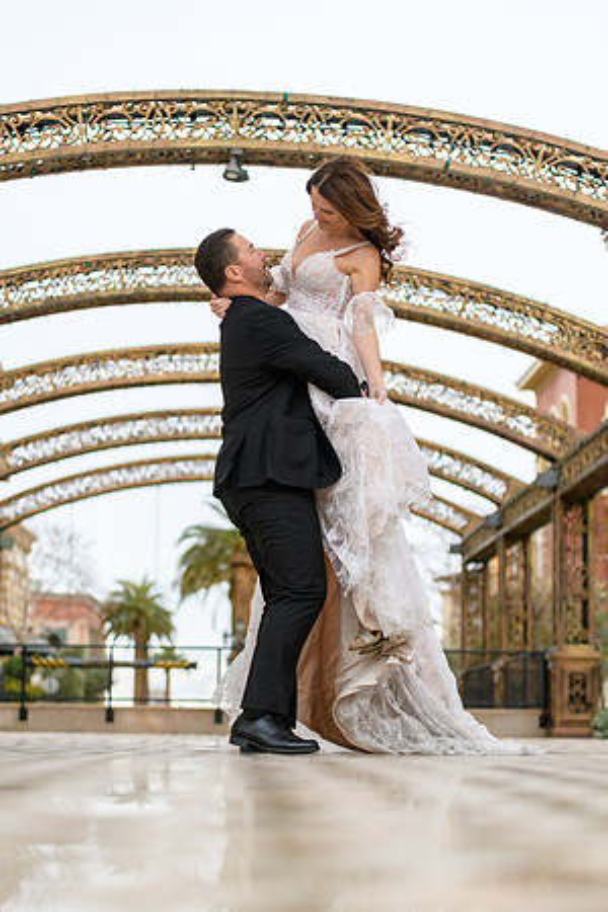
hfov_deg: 19.5
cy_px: 456
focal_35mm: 70
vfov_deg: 28.8
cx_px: 304
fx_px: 1773
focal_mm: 70
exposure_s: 1/3200
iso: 400
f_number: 2.8
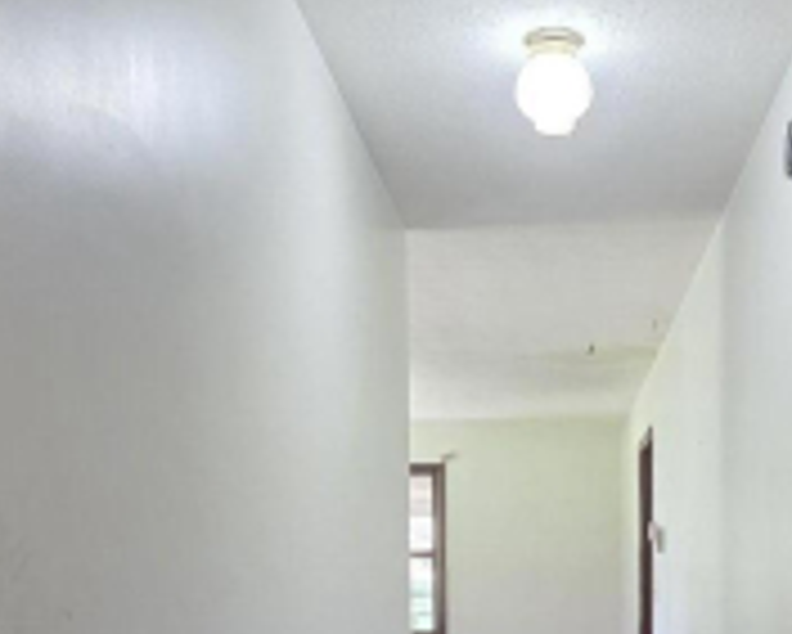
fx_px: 1126
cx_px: 580
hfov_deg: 37.9
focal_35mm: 48
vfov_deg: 29.2
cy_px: 654
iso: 320
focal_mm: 2.2
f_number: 1.9
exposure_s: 1/60
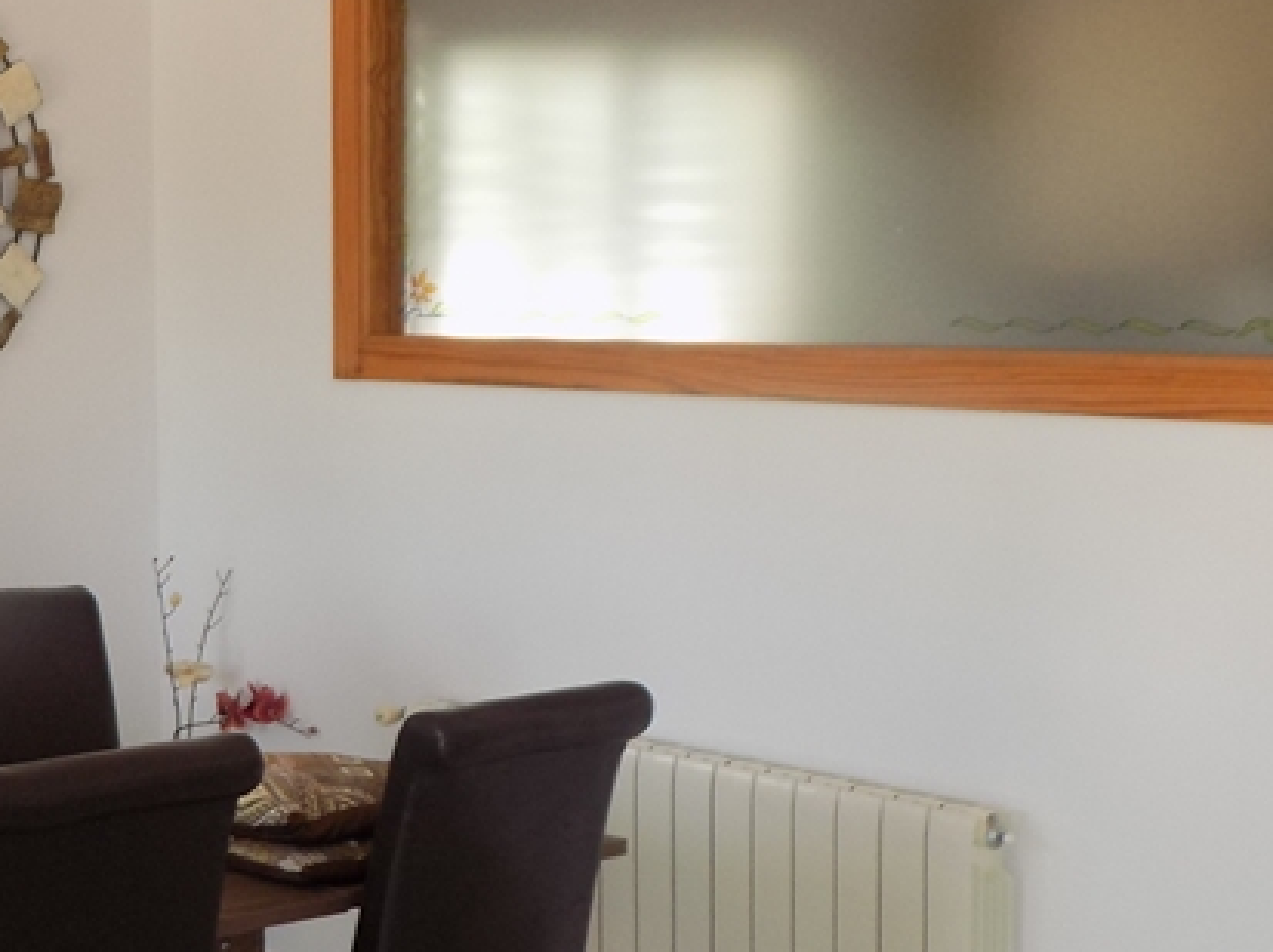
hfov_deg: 26.4
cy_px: 496
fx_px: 2462
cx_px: -173
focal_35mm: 67
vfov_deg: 21.9
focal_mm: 4.8
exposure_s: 1/60
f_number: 3.2
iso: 80
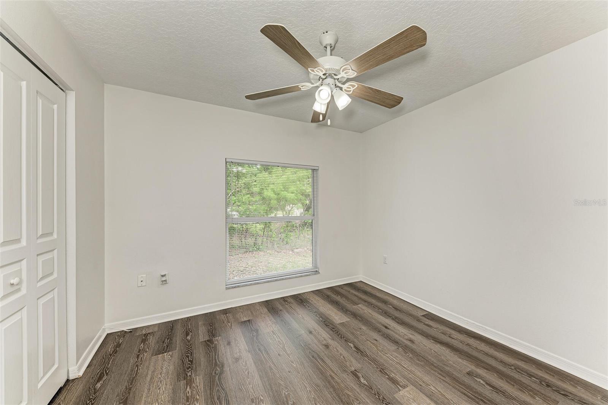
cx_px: 304
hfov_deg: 108.3
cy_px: 202
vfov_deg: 85.4
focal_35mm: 13
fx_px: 219
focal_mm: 13
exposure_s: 1/30
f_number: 7.1
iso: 100
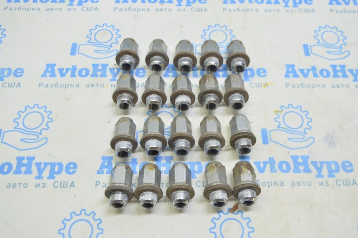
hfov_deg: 49.6
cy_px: 119
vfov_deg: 34.2
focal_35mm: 39
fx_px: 388
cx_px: 179
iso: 400
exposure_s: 1/20
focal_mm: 26
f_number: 5.6
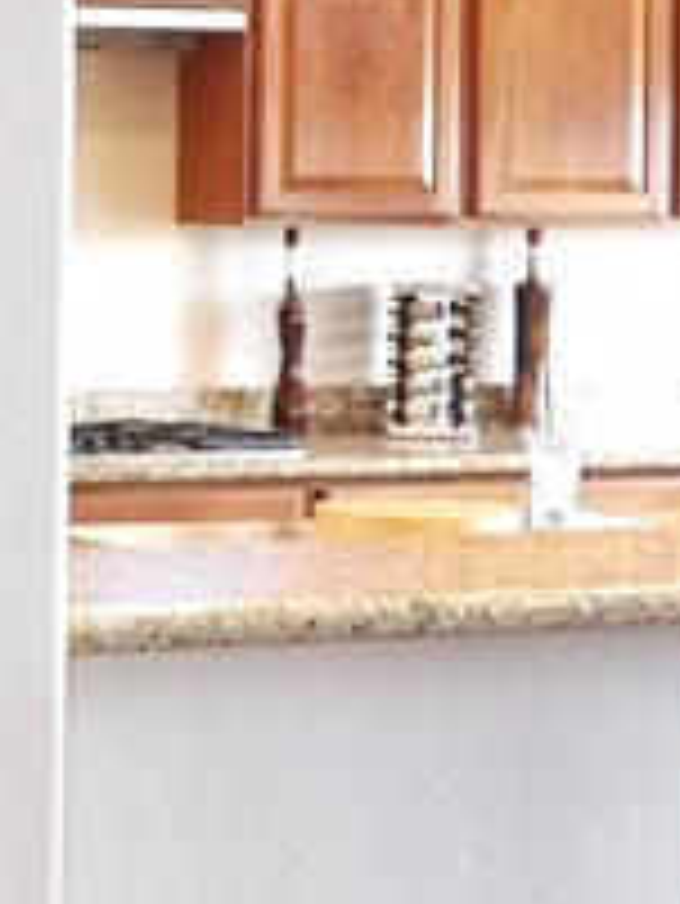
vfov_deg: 14.2
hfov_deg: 10.3
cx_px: -374
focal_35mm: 139
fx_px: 3637
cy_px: 319
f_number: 2.8
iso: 200
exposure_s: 1/30
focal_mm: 4.9
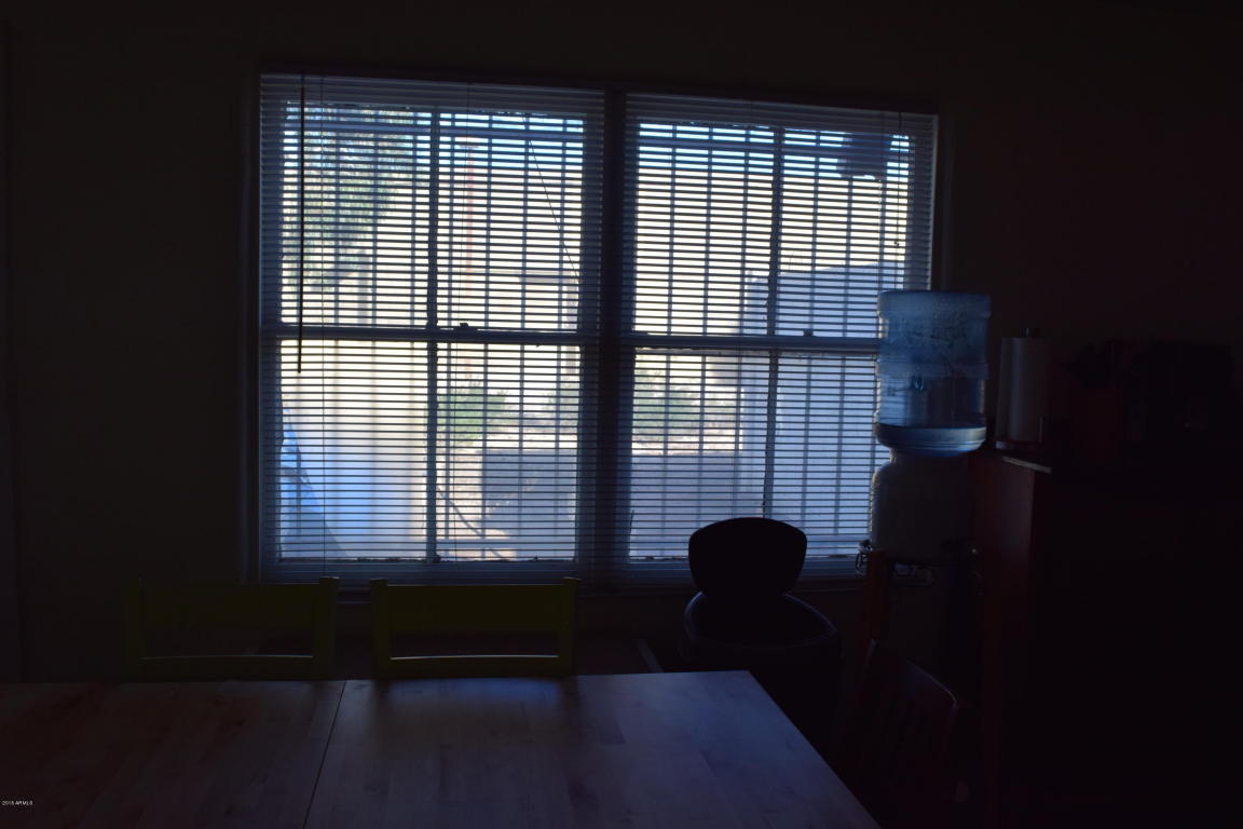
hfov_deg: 61.9
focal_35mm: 30
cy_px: 414
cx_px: 622
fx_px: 1036
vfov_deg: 43.6
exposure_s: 1/125
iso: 400
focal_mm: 20
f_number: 9
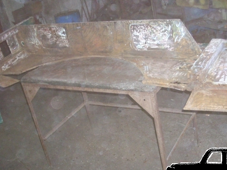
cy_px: 85
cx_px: 128
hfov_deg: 38.9
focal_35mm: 49
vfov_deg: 29.7
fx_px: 321
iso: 400
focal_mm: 6.2
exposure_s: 1/60
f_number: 2.8
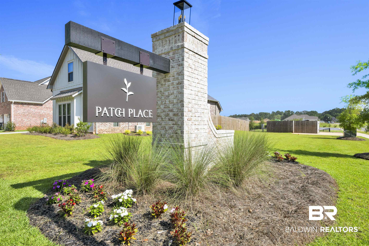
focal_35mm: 19
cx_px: 184
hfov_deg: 86.9
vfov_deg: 64.6
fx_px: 195
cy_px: 123
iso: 400
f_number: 11
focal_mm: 19
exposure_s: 1/800
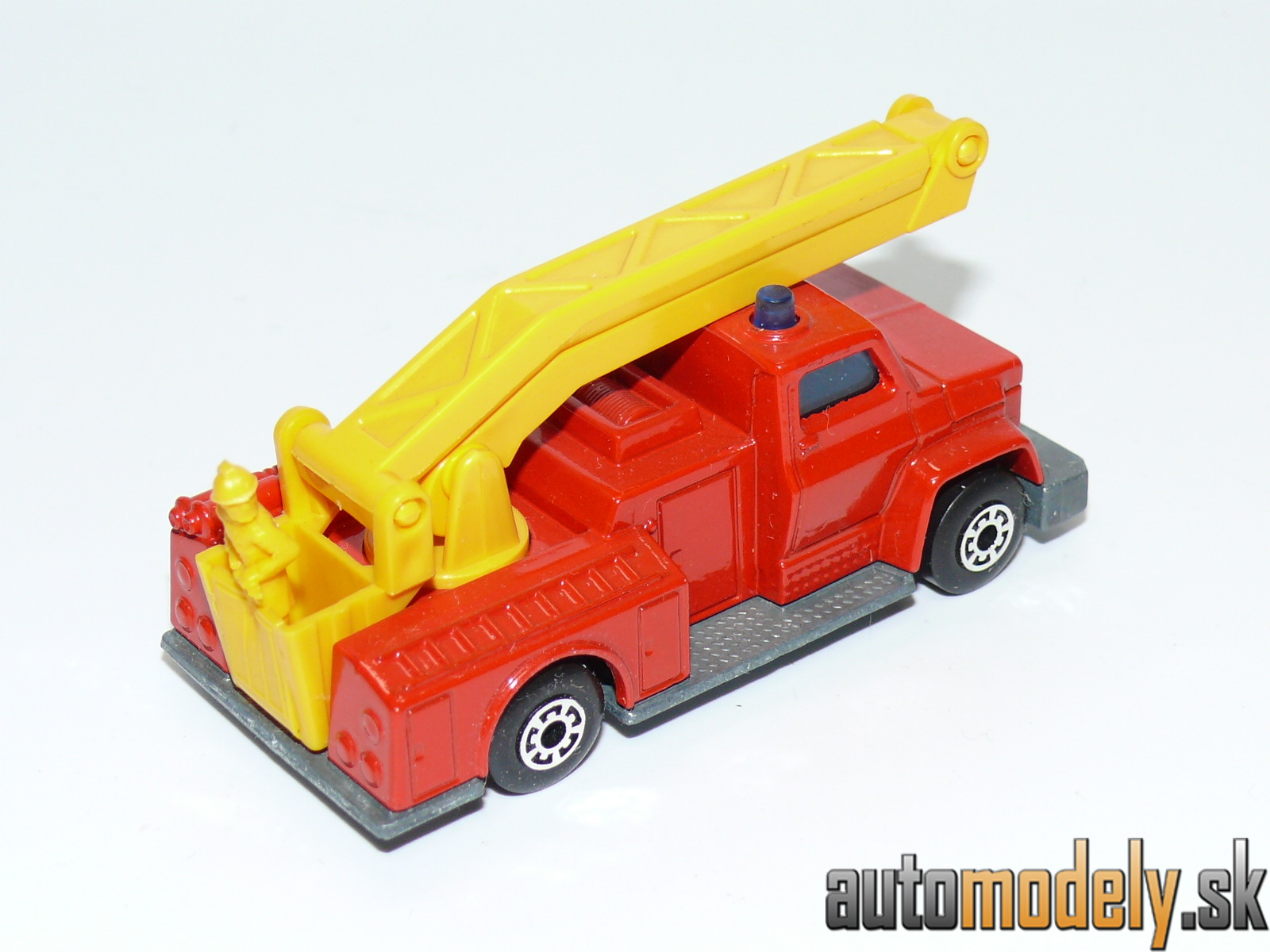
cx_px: 635
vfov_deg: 16.6
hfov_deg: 22.0
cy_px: 476
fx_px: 3265
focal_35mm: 89
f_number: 4
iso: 100
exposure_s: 1/30
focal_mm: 12.6
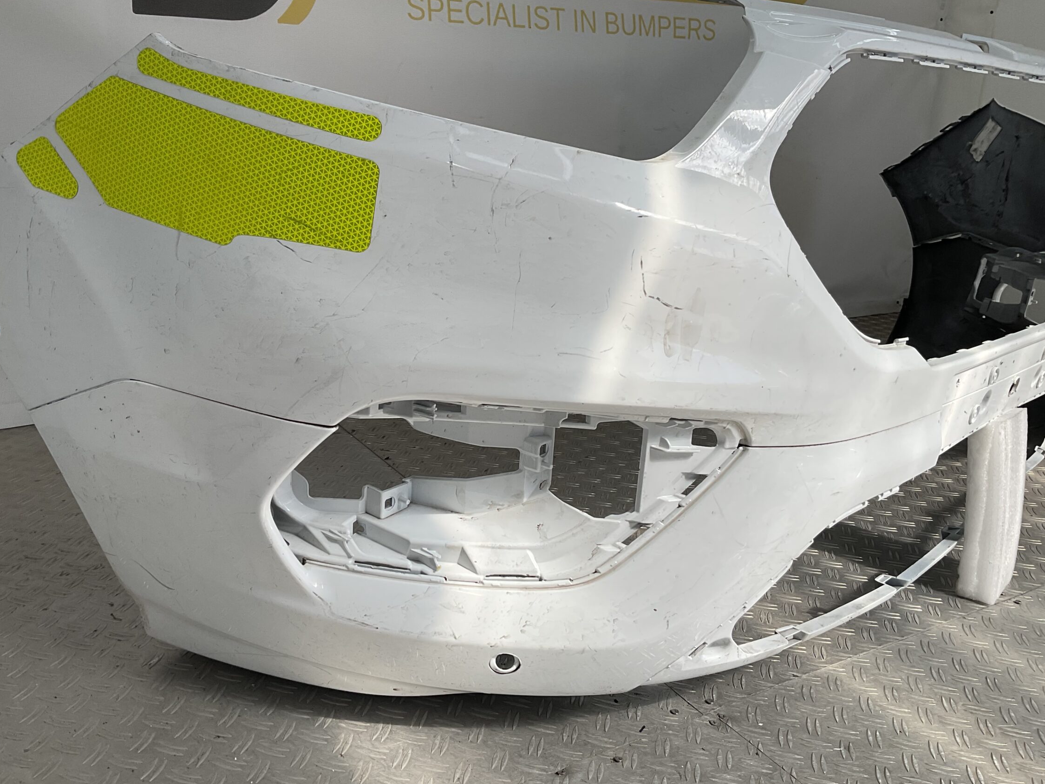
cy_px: 393
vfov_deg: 42.9
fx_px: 996
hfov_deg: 55.3
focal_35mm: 33
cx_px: 483
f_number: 1.8
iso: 16
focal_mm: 3
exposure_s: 1/1168
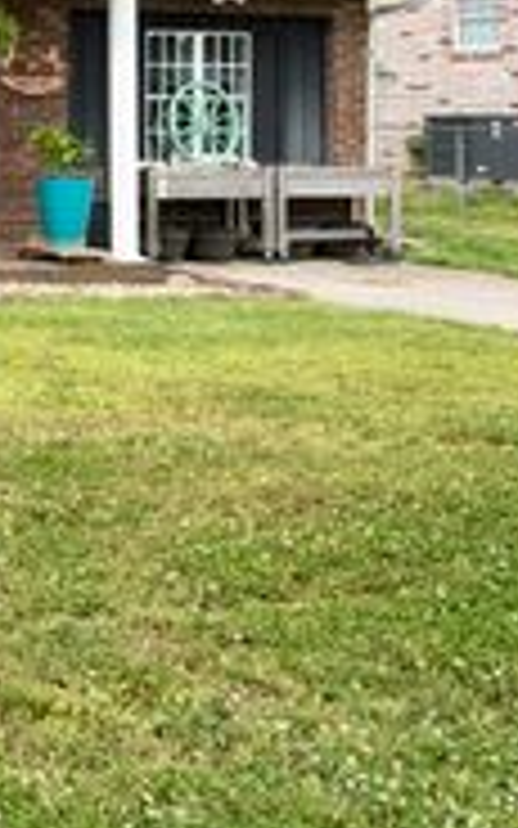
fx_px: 1559
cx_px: -523
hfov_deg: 15.2
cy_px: 88
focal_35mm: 69
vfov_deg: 28.7
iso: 100
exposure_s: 1/1585
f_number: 1.78
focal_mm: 6.76
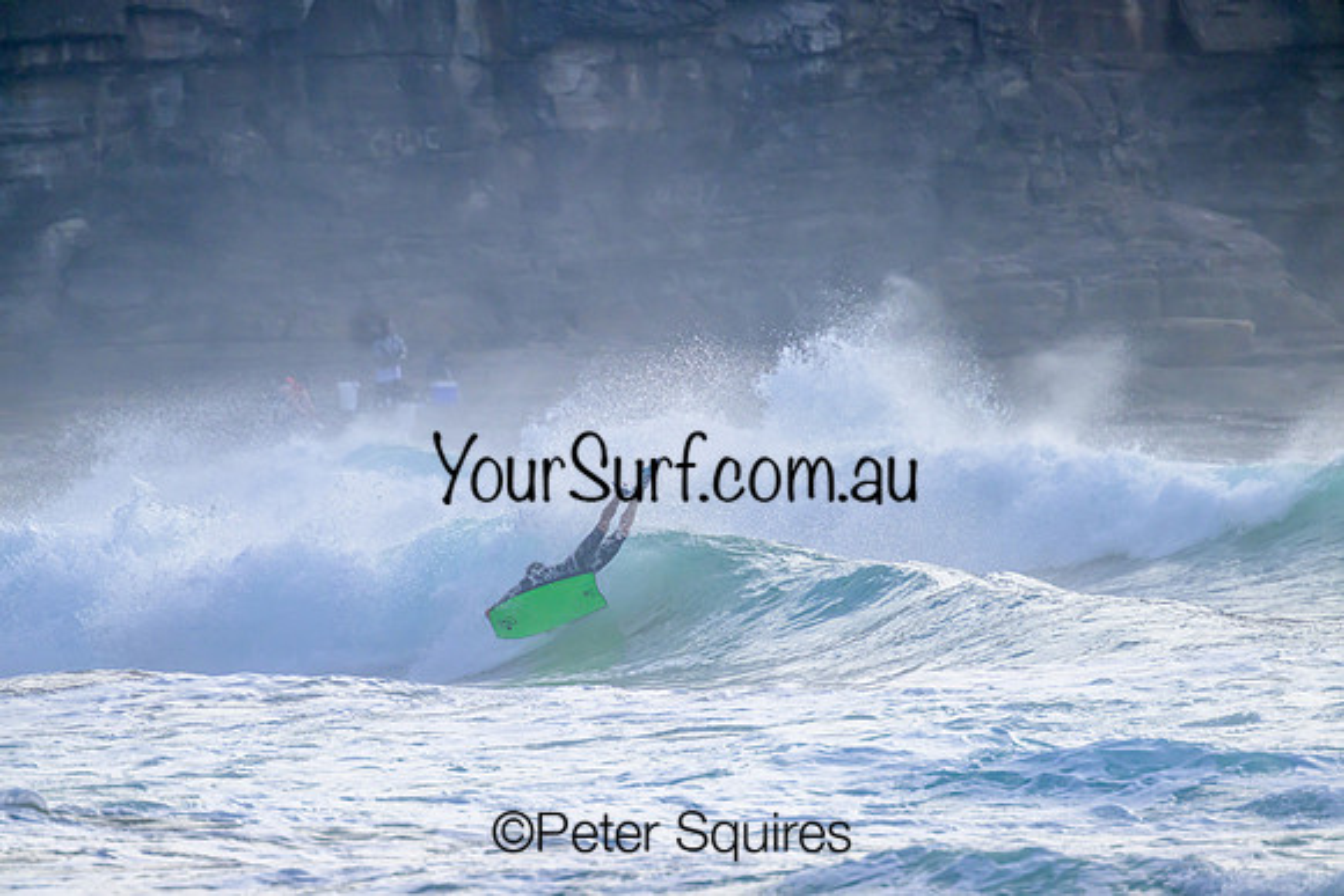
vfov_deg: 1.7
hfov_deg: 2.6
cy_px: 448
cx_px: 672
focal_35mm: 800
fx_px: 29872
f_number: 11
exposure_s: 1/2000
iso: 1100
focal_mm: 800
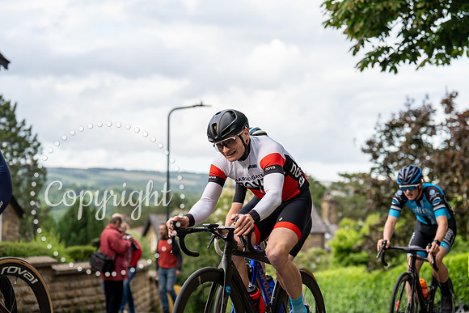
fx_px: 1095
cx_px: 234
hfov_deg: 24.2
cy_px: 156
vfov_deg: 16.3
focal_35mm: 84
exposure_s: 1/800
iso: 400
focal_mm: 84
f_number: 3.5
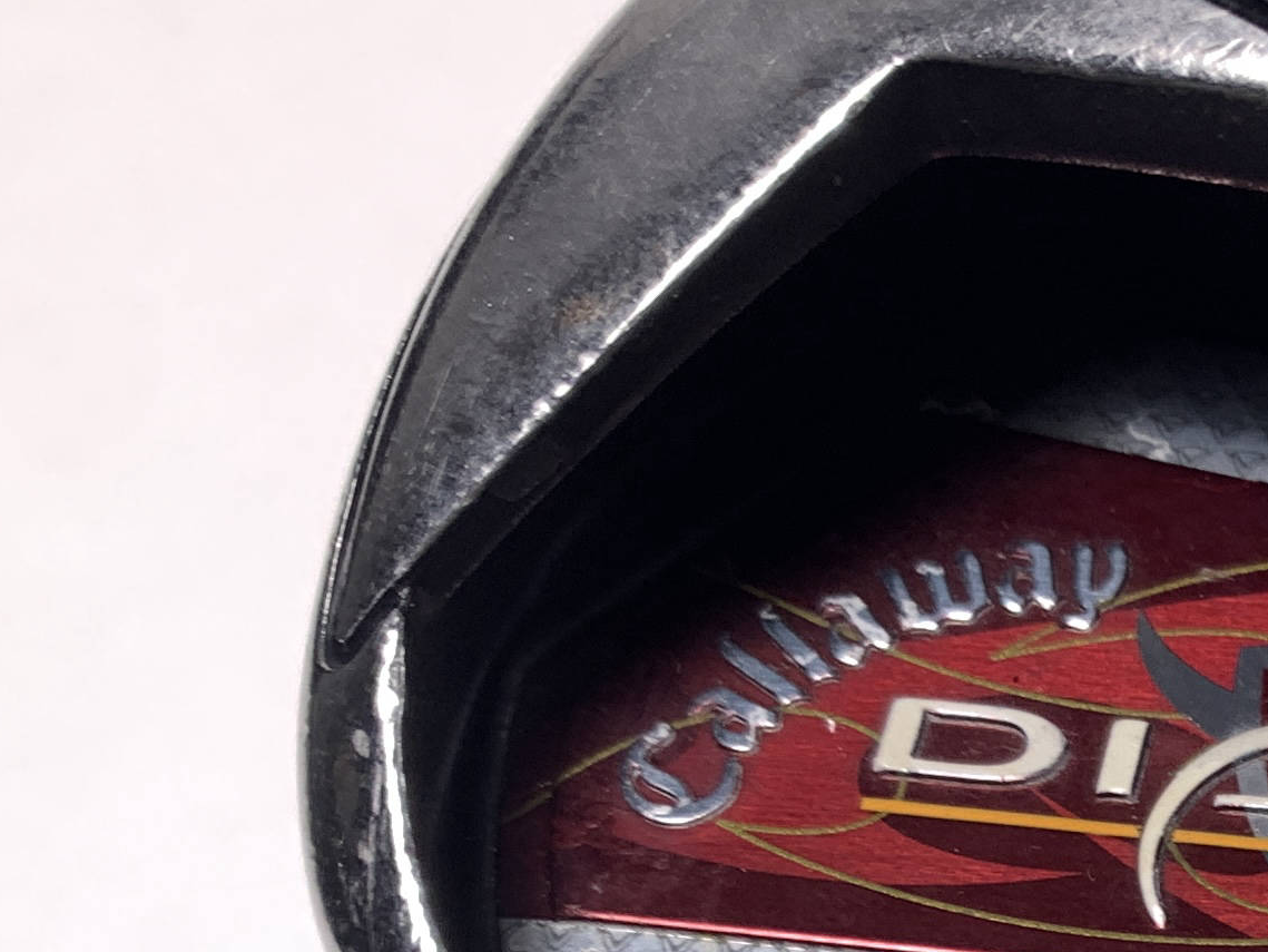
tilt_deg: -64.9
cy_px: 1290
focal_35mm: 92
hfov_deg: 18.6
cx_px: 1962
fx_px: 3371
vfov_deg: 15.2
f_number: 1.8
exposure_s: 1/121
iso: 25
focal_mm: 4.25
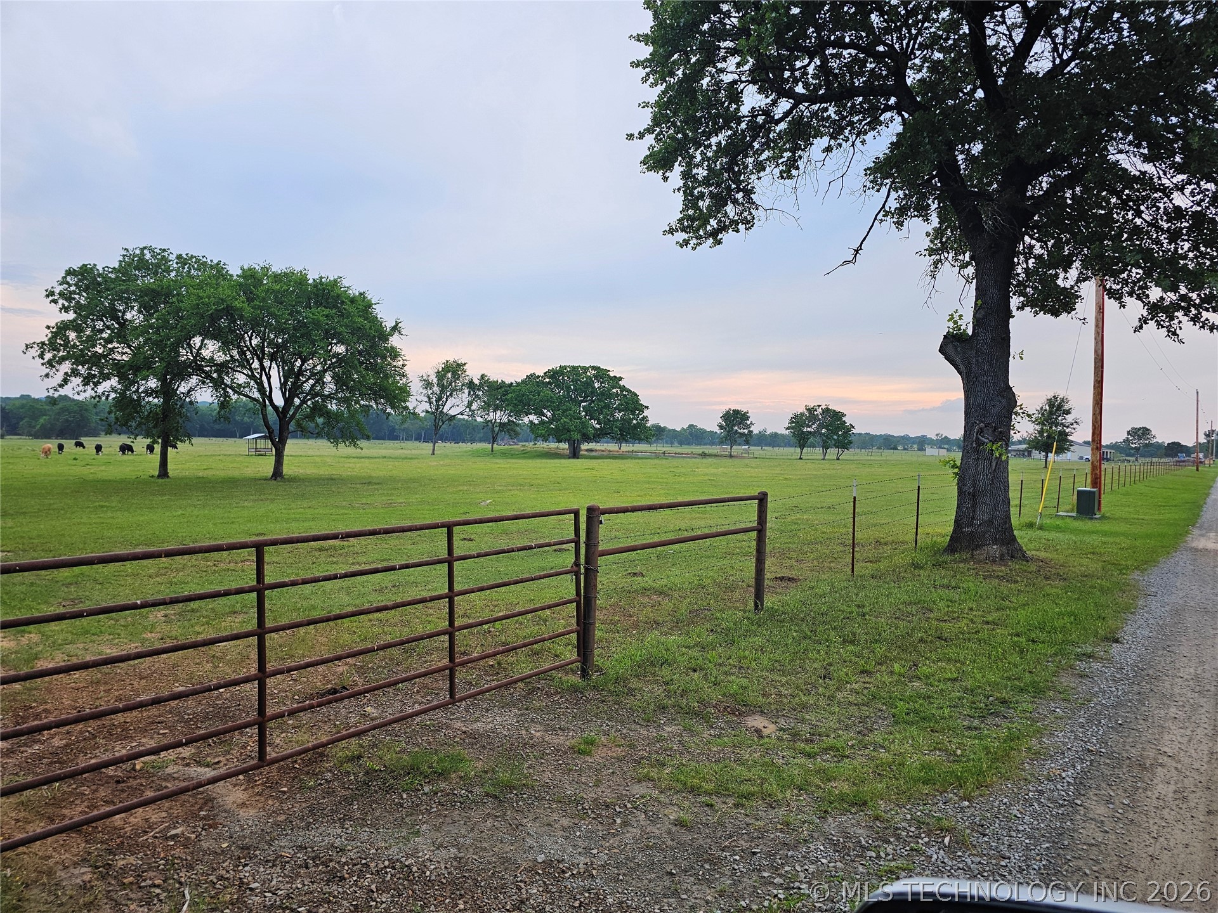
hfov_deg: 73.9
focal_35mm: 23
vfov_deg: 58.9
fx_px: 809
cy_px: 456
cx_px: 609
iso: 40
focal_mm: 6.3
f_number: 1.7
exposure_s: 1/120
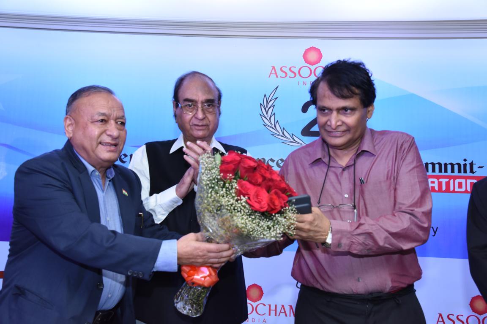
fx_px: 595
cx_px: 244
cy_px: 162
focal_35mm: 44
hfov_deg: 44.5
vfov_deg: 30.5
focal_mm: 44
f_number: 5.6
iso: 2000
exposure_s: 1/160
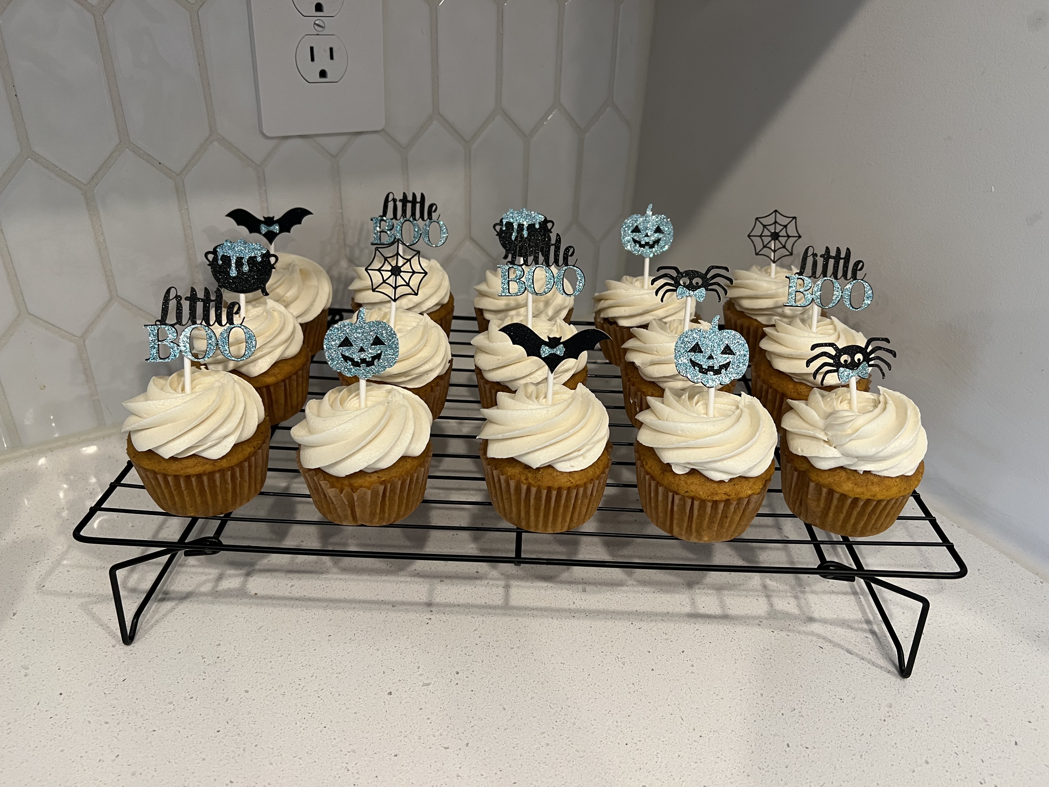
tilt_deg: -32.5
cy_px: 394
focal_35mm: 26
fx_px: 788
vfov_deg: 53.1
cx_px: 524
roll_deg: -1.9
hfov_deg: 67.3
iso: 80
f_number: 1.5
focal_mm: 5.7
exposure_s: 1/60
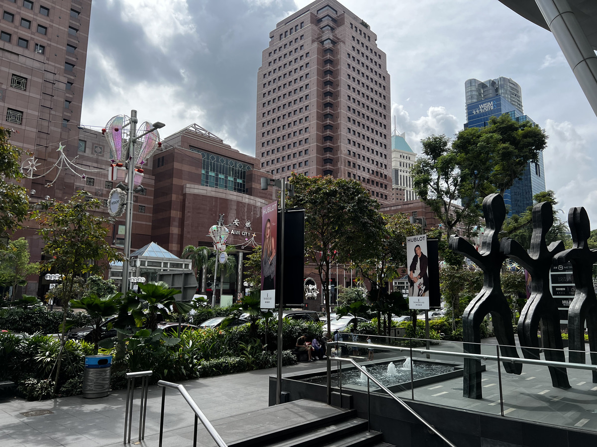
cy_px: 224
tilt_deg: +9.7
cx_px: 298
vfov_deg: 53.1
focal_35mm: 26
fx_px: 448
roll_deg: -0.5
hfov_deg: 67.3
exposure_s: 1/1972
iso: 50
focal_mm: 5.7
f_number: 1.5
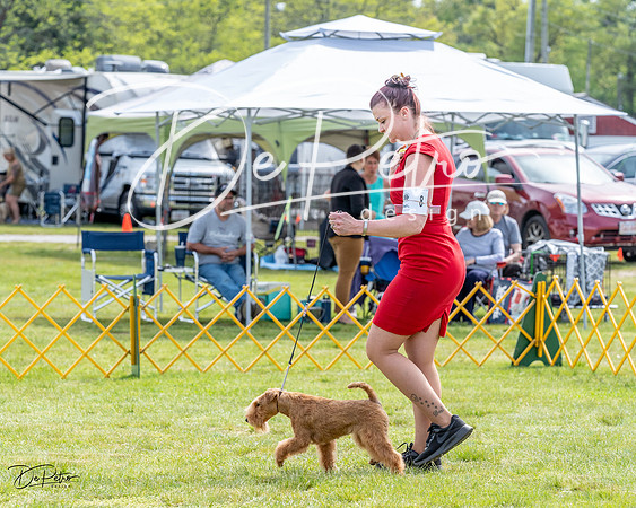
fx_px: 2735
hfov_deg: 13.3
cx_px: 318
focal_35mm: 145
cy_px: 264
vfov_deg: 10.6
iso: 640
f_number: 5.6
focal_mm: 124
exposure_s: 1/1250
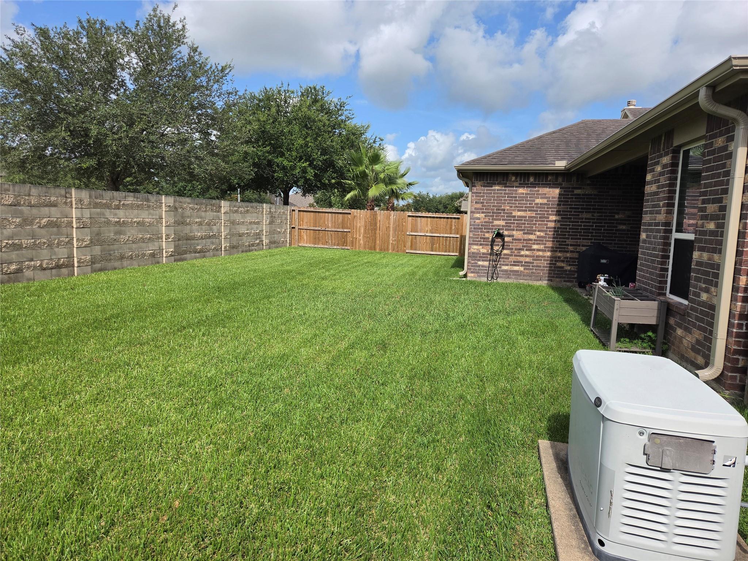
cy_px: 280
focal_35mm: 23
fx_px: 497
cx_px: 374
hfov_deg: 73.9
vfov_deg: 58.9
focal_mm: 5.4
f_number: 1.8
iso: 80
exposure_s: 1/4756
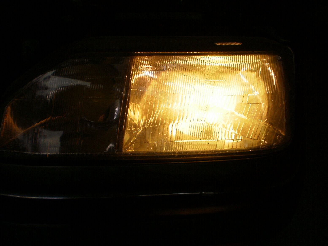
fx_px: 351
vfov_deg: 38.7
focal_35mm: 37
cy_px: 125
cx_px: 165
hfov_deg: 50.1
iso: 100
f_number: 3.1
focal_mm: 6.3
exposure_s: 1/160
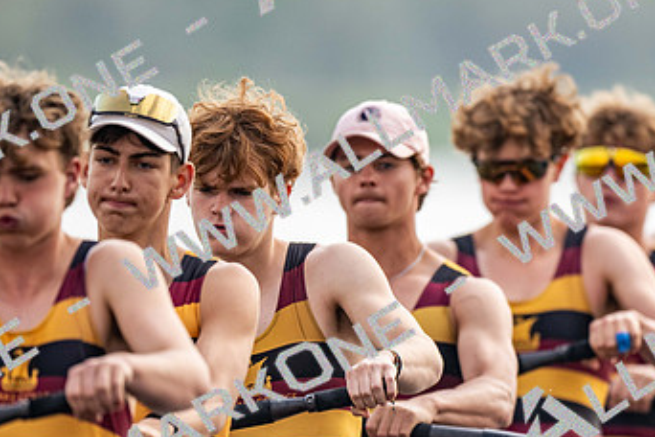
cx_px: 358
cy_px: 296
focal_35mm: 1019
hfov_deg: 2.0
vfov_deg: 1.3
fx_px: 18539
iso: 640
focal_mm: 600
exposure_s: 1/2500
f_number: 4
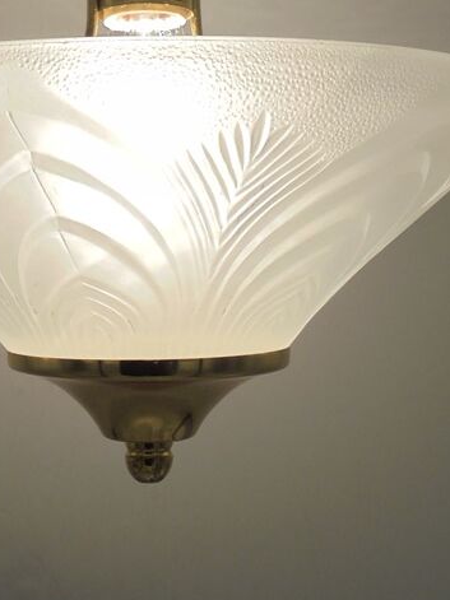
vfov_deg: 28.5
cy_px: 42
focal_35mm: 65
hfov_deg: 22.5
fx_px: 1127
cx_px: 154
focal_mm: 6.1
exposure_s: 1/50
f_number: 4
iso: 100
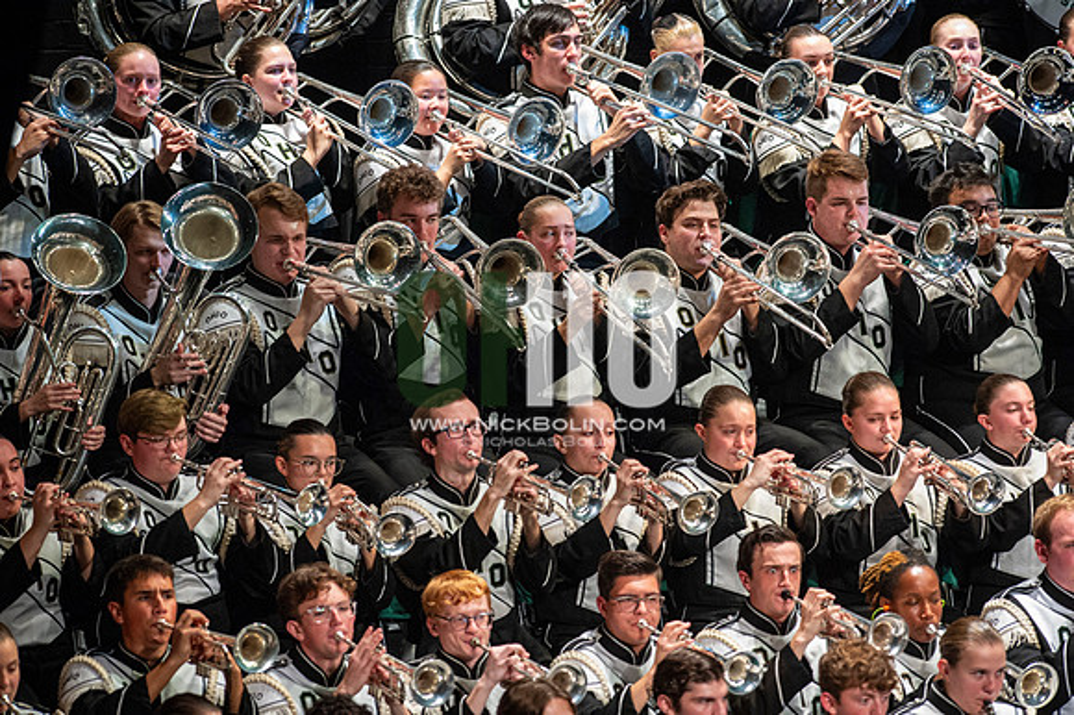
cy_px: 358
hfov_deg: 6.9
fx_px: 8945
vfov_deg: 4.6
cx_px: 537
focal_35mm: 300
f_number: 5.6
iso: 5000
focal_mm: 300
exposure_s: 1/400
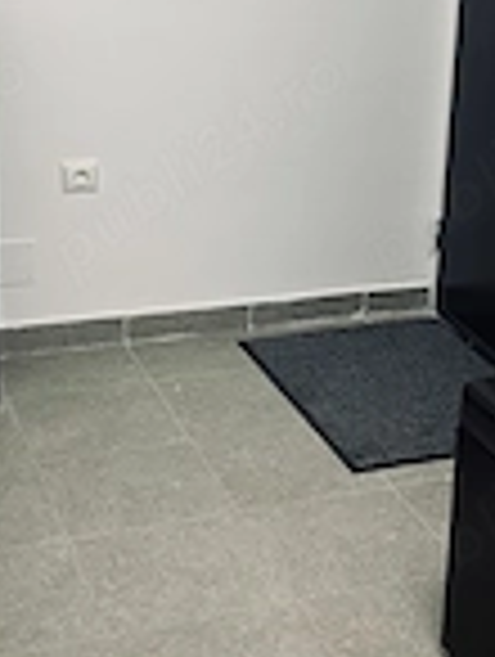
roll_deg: -3.5
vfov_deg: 27.2
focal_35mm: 71
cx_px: 356
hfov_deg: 20.7
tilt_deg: -18.5
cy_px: 238
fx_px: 1350
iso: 100
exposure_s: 1/50
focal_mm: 4.25
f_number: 1.8
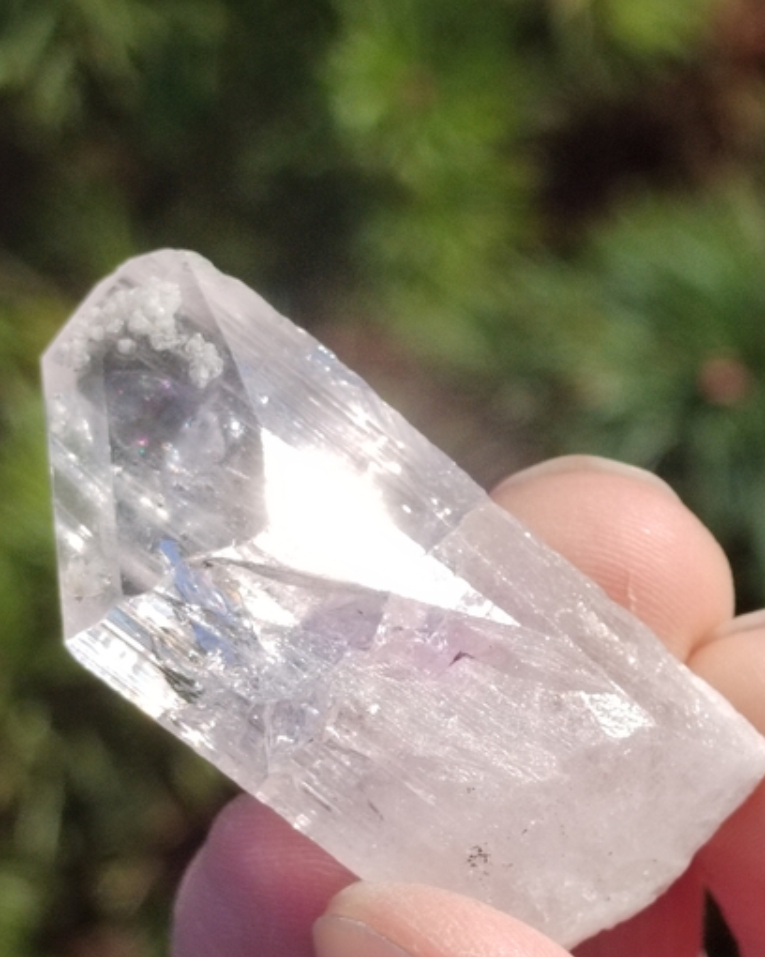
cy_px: 561
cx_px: 356
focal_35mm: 124
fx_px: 3509
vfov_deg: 15.5
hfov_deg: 12.4
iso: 281
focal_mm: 5.52
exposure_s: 1/1917
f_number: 1.9
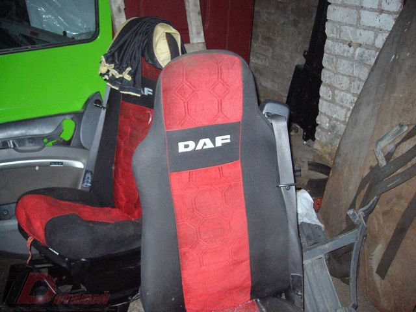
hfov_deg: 52.6
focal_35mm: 35
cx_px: 208
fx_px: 421
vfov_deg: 40.7
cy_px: 156
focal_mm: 5.8
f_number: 2.8
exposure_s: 1/60
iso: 400
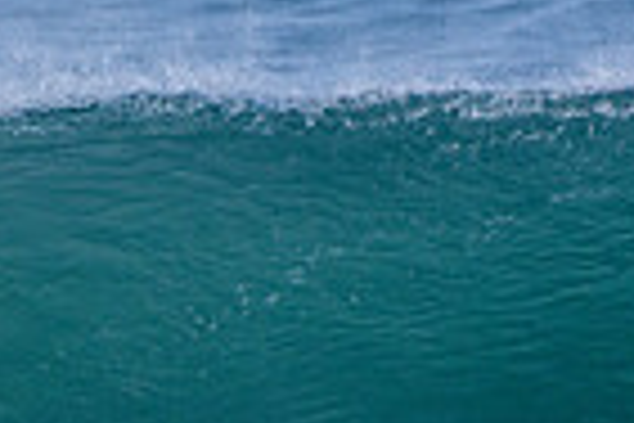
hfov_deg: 0.7
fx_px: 54396
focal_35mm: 3089
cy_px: 754
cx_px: -445
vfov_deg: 0.4
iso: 400
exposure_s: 1/2000
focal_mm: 500
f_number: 5.6
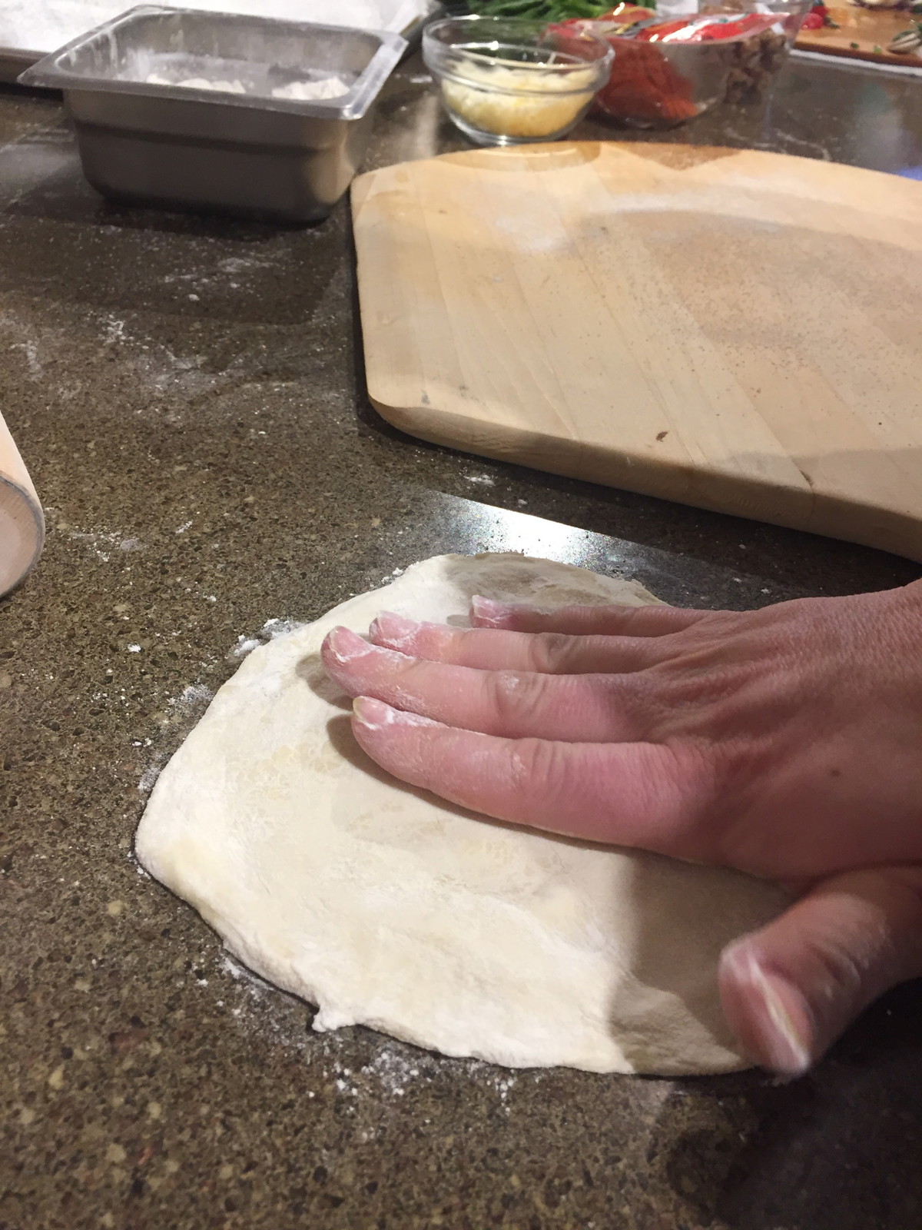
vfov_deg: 61.7
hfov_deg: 48.2
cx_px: 461
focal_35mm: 29
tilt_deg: -39.5
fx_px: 1030
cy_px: 615
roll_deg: -5.9
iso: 50
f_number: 2.2
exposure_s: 1/30
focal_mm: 4.15
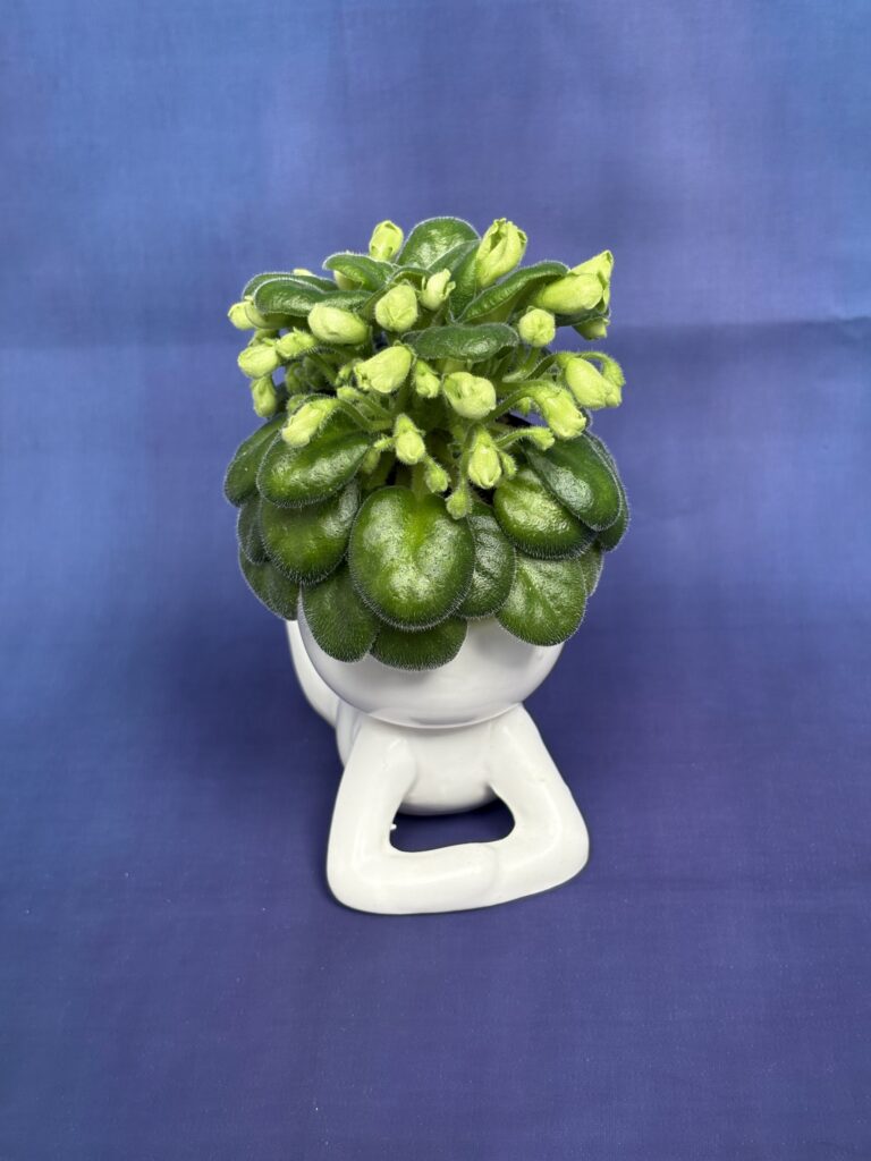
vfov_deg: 36.8
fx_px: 1745
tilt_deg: -30.3
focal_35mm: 52
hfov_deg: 28.0
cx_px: 436
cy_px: 580
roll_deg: +4.2
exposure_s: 1/60
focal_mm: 5.96
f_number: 1.6
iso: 64
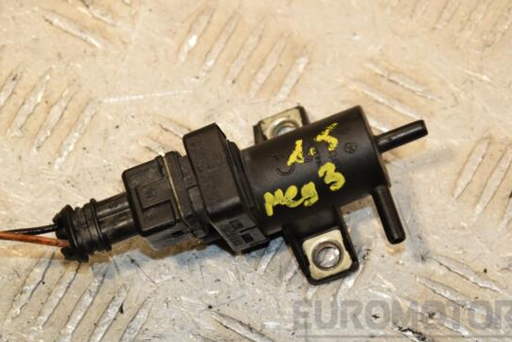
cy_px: 189
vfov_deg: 7.9
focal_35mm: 175
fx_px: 2483
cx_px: 275
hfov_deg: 11.8
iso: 800
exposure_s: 1/200
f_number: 8
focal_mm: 105
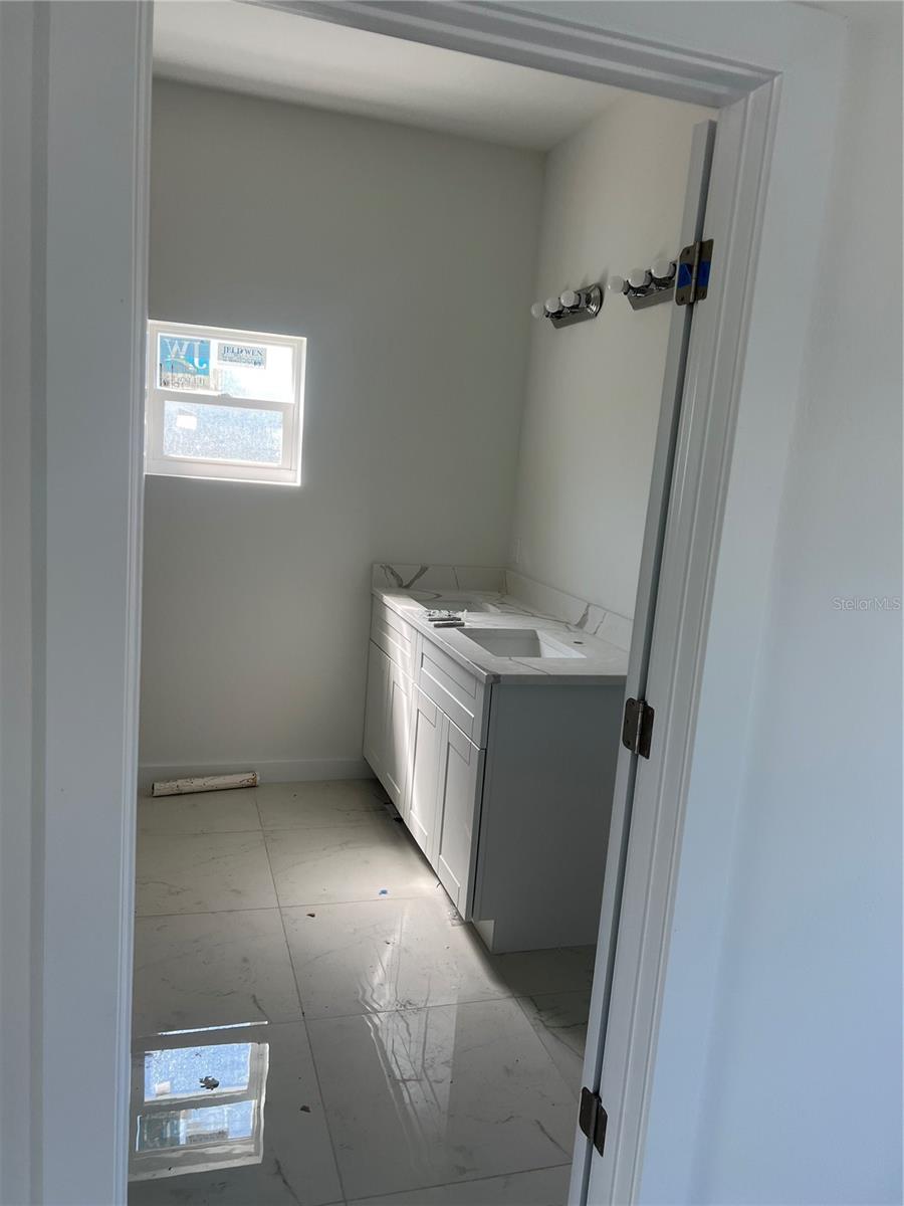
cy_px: 603
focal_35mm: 26
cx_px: 452
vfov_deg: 67.3
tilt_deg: -8.4
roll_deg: -3.2
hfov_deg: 53.1
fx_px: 905
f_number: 1.5
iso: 50
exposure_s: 1/171
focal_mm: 5.7
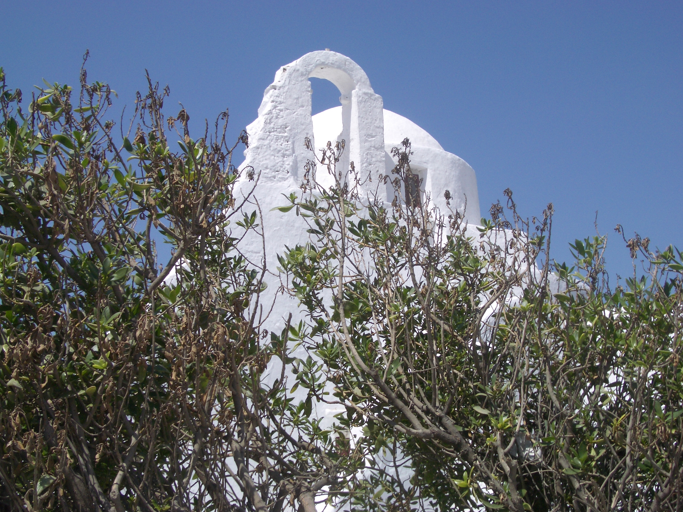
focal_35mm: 50
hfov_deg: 38.2
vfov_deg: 29.1
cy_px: 253
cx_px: 343
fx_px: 986
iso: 50
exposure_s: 1/640
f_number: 5
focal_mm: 8.2
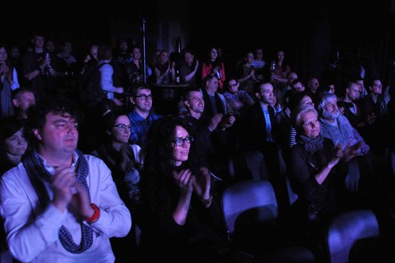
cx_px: 238
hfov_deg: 45.2
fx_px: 471
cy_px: 166
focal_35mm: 43
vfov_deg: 31.0
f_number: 3.8
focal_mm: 22
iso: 2000
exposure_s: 1/30
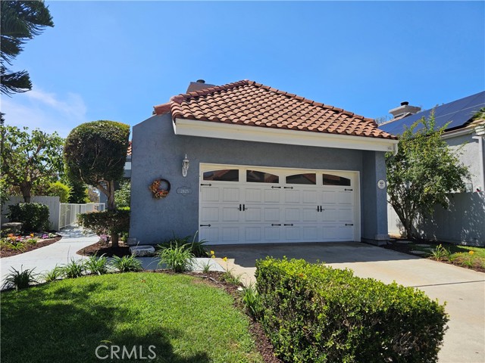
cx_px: 242
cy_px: 182
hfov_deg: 73.9
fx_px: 322
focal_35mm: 23
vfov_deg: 58.9
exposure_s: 1/699
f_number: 1.7
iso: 10
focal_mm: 6.3
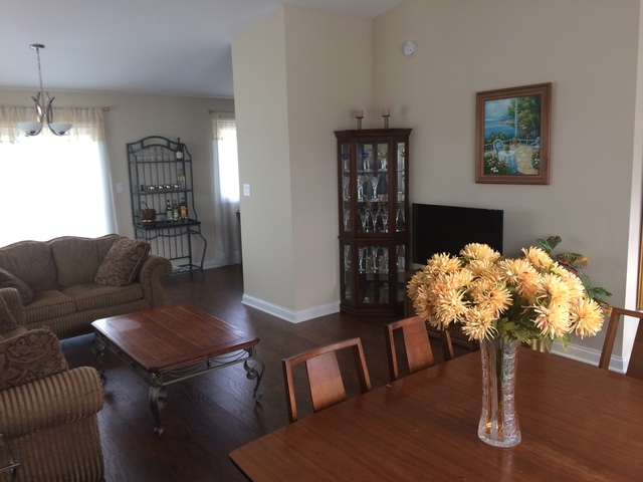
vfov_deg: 48.2
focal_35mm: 29
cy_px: 241
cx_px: 322
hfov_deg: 61.7
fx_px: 539
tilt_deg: -8.9
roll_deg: +2.7
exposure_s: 1/30
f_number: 2.2
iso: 80
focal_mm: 4.15
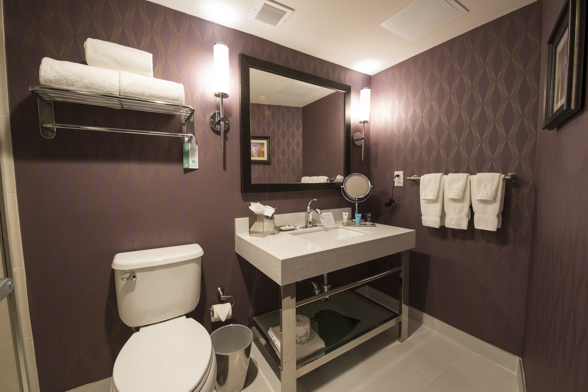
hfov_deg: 104.2
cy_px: 196
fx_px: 229
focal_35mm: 14
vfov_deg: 81.3
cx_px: 294
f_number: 16
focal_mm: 14
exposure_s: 2
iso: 200
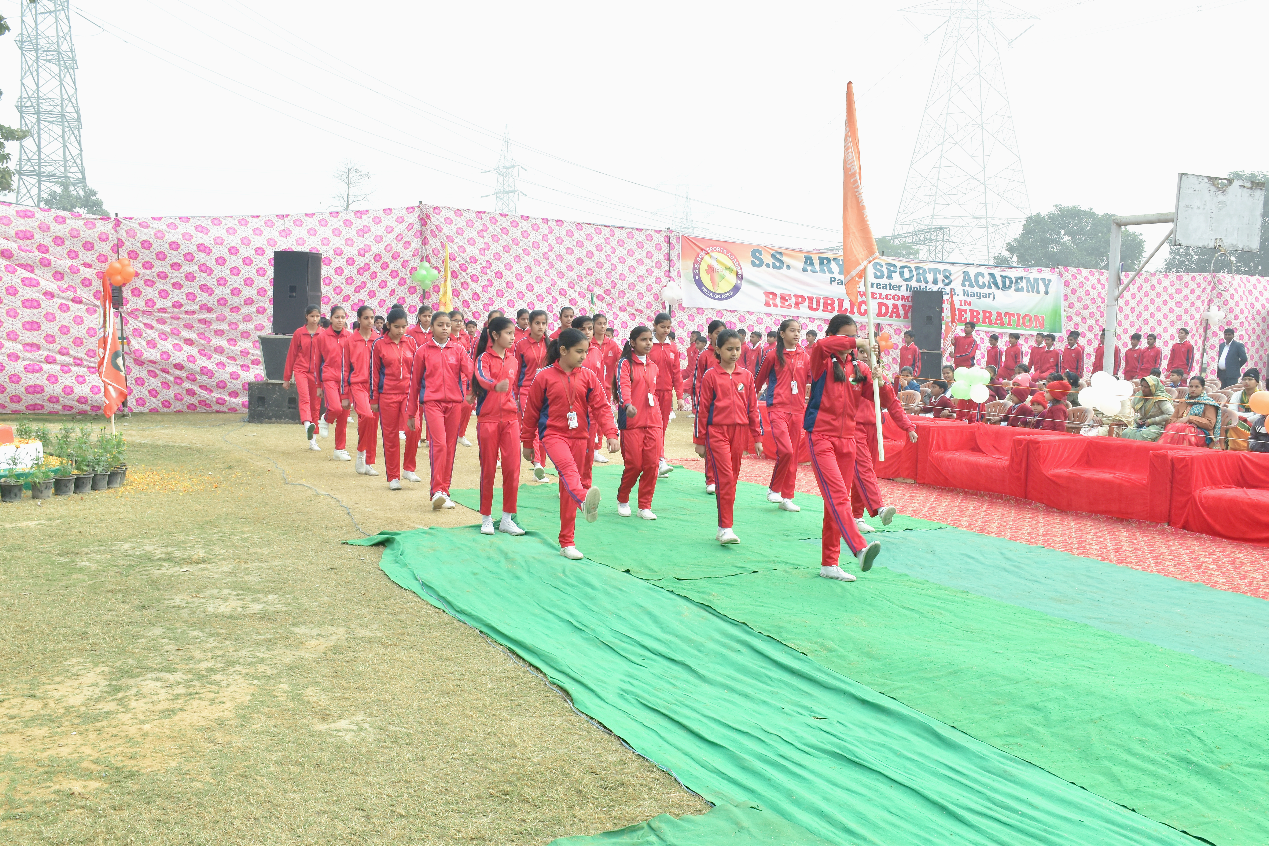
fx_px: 1216
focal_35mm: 34
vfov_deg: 38.4
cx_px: 634
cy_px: 423
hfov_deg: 55.1
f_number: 8
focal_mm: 23
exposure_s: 1/125
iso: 320
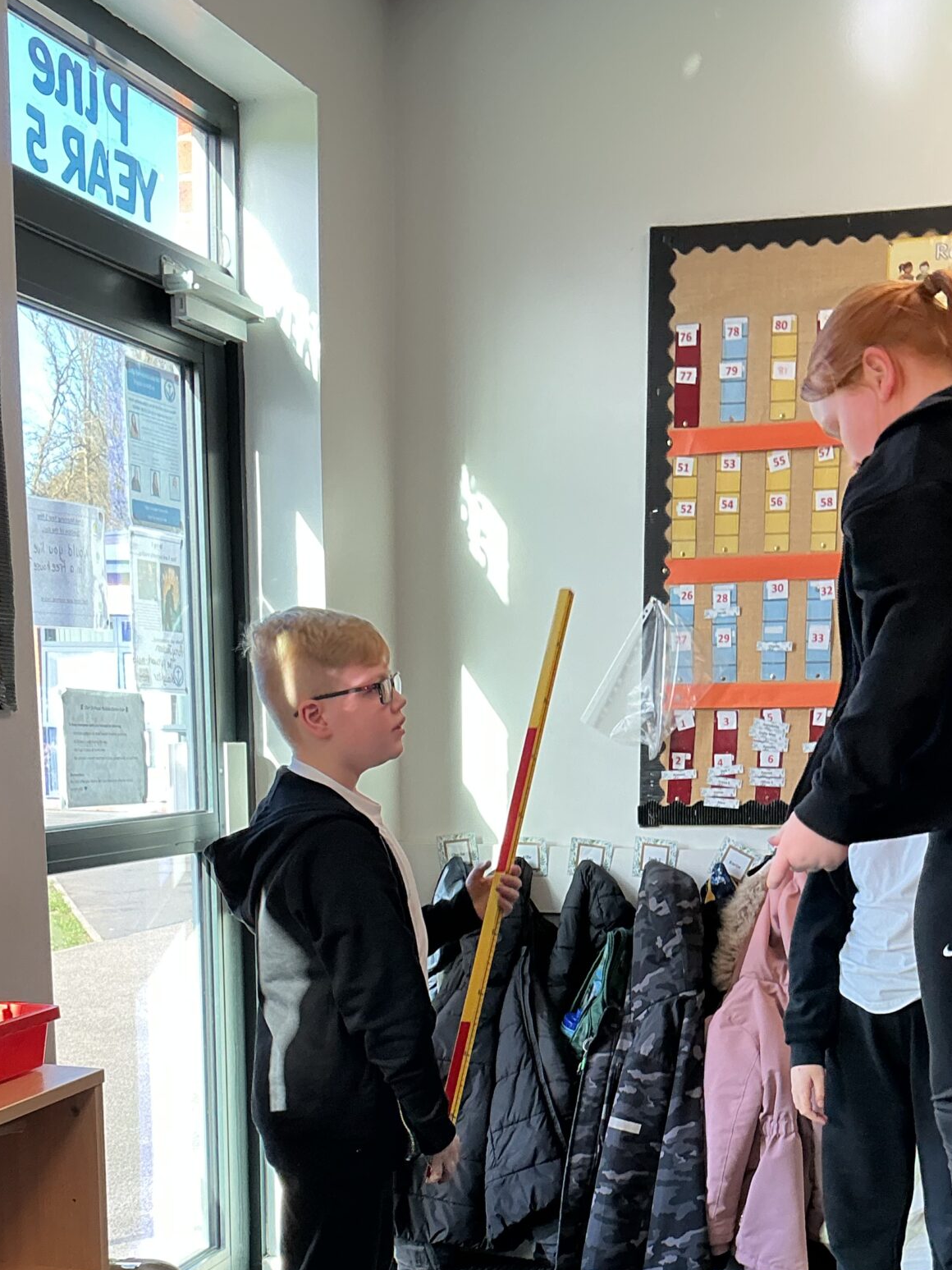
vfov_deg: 38.2
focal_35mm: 48
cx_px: 533
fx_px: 1760
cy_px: 1015
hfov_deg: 30.2
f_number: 1.8
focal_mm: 3
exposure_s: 1/120
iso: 40
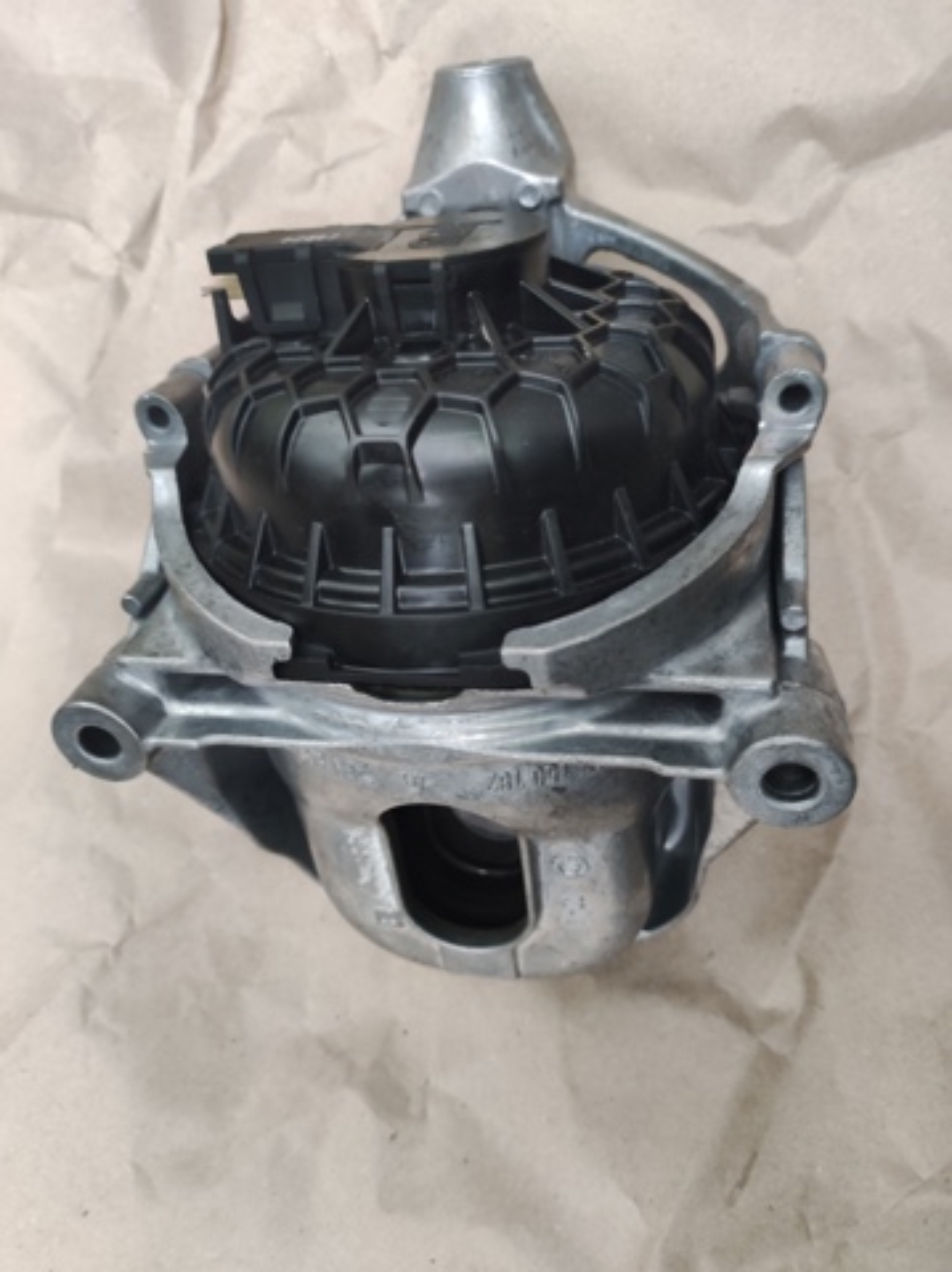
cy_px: 636
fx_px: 624
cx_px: 476
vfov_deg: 91.1
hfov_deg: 74.6
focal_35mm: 17
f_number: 1.79
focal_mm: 4.74
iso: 848
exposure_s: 1/50
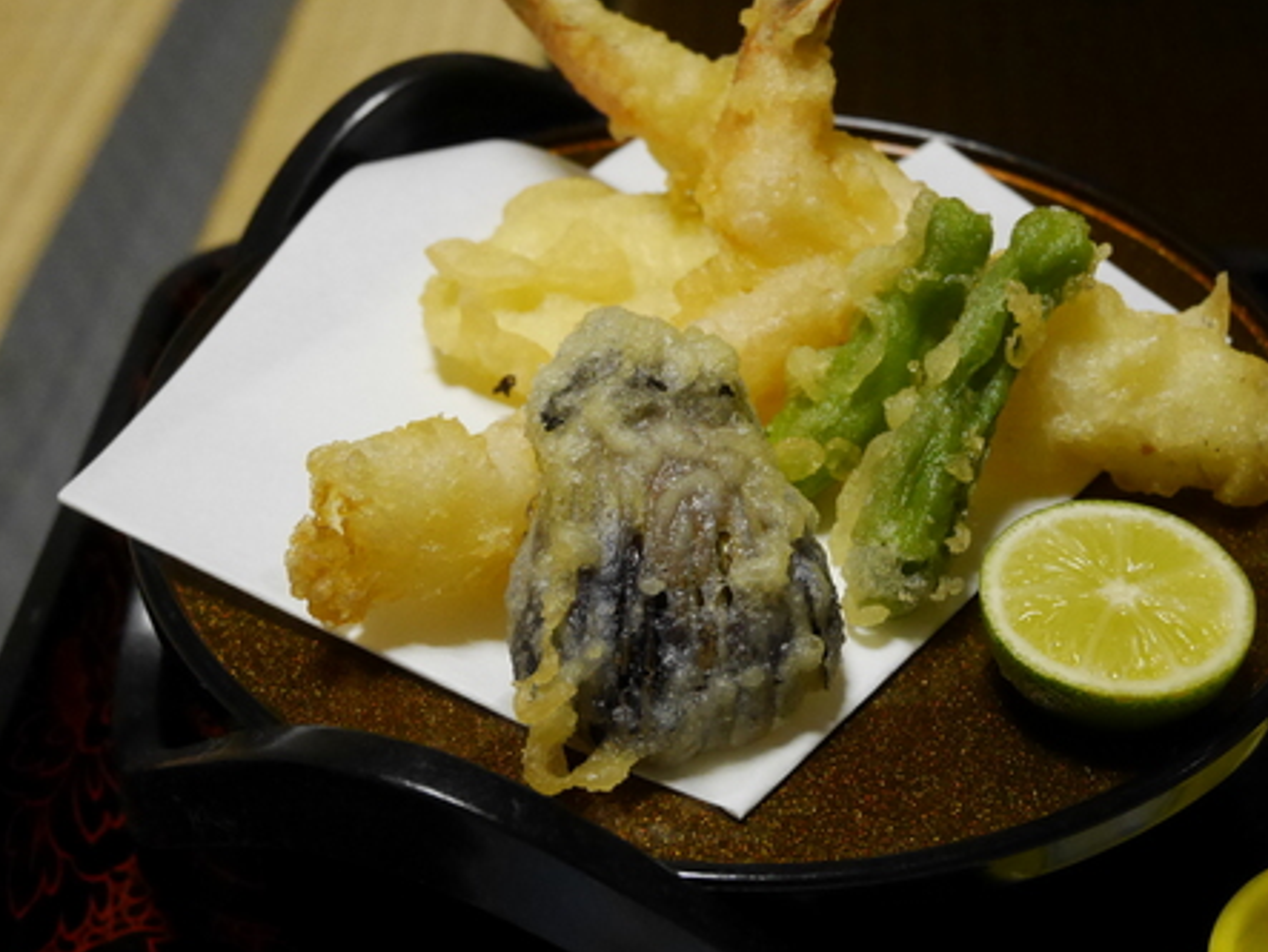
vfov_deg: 22.6
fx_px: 2383
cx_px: 733
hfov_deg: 29.8
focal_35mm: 65
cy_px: 399
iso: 3200
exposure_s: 1/60
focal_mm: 24
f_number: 5
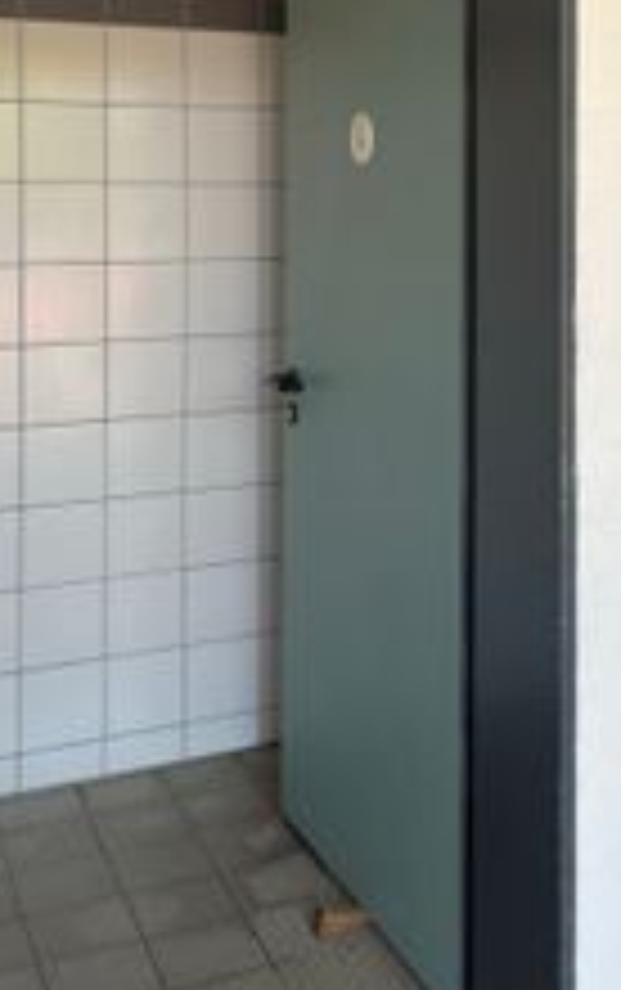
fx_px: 1350
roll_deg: +0.9
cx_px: 558
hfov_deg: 25.1
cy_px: 212
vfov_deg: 38.9
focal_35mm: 50
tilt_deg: -0.2
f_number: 1.6
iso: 40
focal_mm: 5.1
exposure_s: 1/121
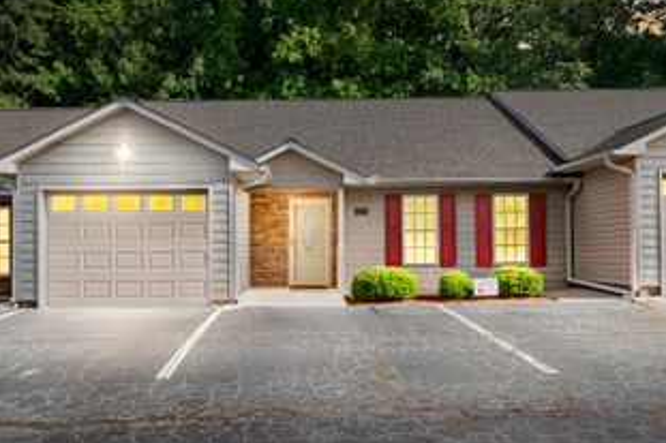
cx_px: 293
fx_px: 692
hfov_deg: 51.3
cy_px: 226
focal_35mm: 37
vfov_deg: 35.5
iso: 250
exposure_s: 1/160
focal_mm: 15.5
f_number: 10
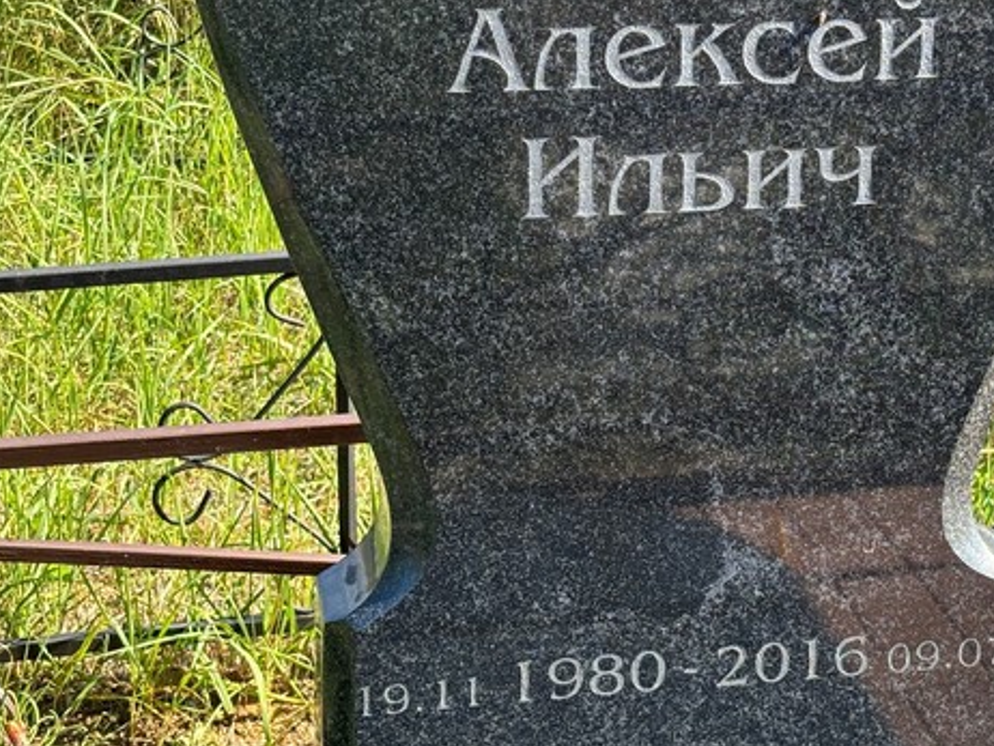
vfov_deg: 16.4
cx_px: 710
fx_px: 2586
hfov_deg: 21.6
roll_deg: -1.0
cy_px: 297
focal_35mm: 90
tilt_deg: -15.5
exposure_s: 1/512
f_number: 1.6
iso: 32
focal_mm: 5.96
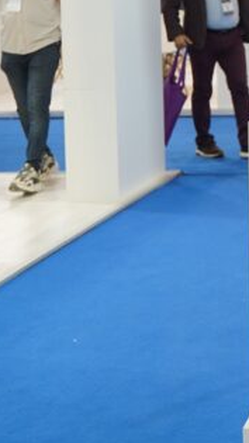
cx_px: 511
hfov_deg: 10.8
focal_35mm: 102
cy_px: 39
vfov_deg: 20.5
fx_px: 1198
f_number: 2.8
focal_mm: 30
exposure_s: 1/160
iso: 400
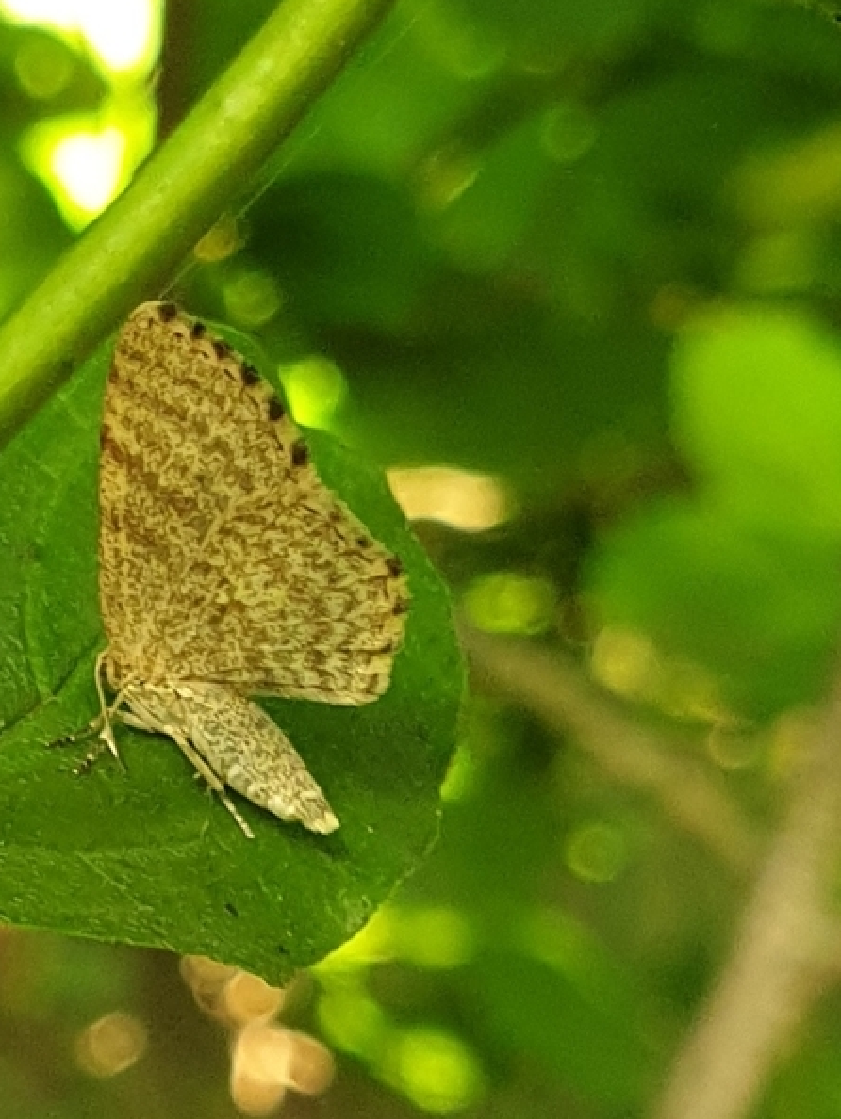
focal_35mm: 28
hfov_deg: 49.7
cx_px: 394
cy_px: 567
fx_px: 906
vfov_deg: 63.4
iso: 125
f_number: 2.4
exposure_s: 1/50
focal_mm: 4.3
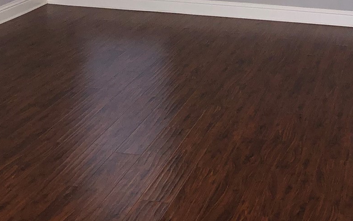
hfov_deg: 26.1
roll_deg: -2.3
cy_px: -46
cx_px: 271
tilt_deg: -8.3
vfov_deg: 16.1
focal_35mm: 78
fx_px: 750
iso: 20
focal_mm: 4
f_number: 1.8
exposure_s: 1/224
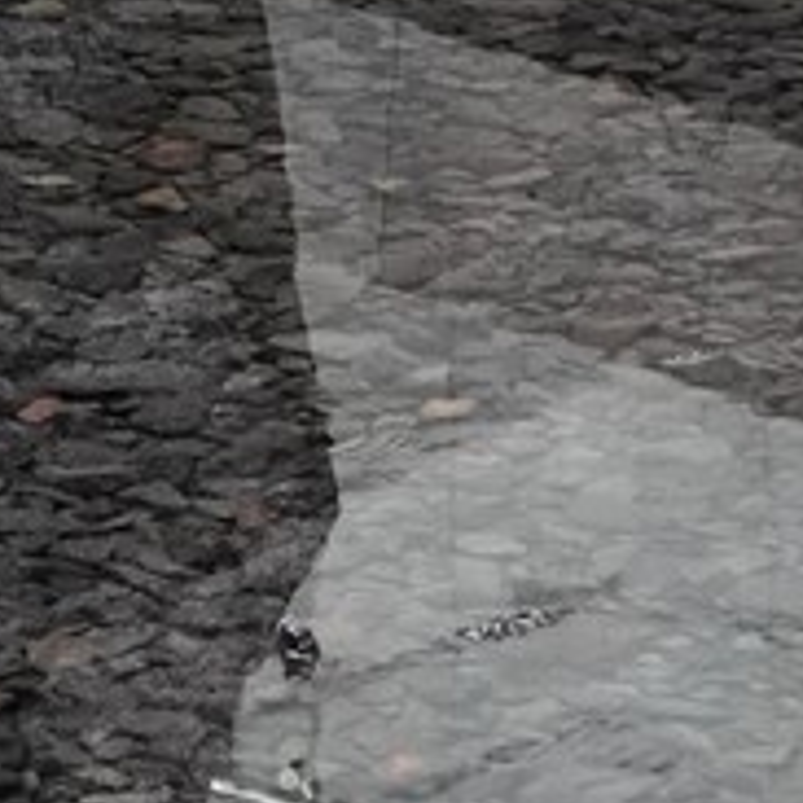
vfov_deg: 5.0
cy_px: -1887
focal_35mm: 325
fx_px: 8530
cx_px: -316
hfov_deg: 5.4
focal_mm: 35
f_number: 8
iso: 2000
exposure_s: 1/100
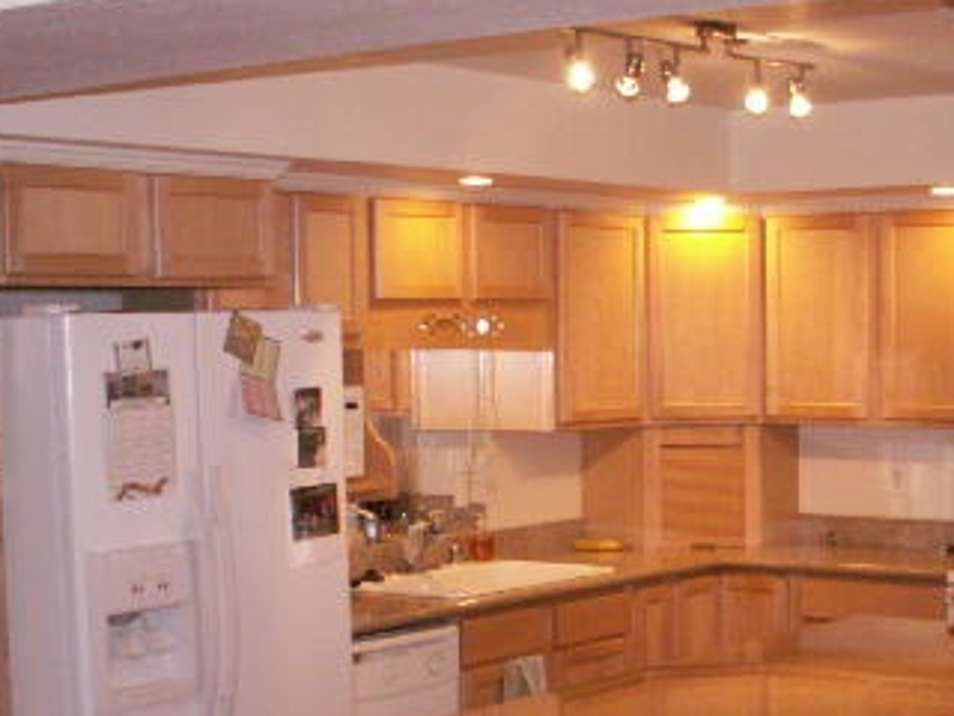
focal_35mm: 70
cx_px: 671
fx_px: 1929
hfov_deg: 27.5
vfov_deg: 20.5
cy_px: 656
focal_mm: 5.86
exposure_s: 1/40
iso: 160
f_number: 2.8
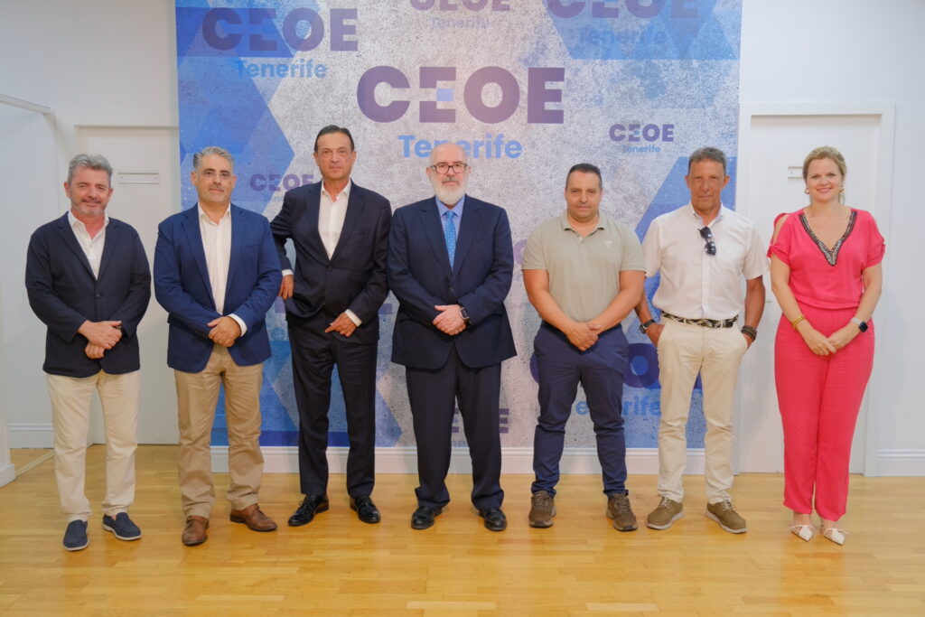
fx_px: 822
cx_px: 462
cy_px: 308
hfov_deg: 58.7
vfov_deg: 41.1
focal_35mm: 32
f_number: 3.2
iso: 320
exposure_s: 1/30
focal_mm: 21.4
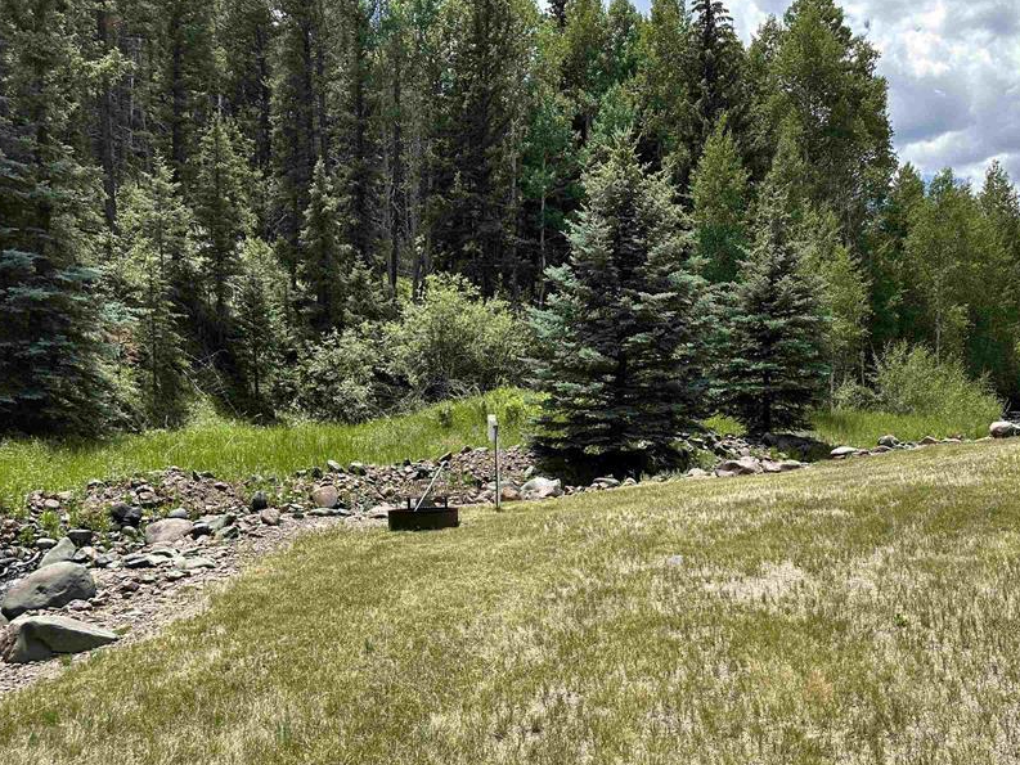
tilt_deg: -4.6
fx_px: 914
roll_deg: +0.7
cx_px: 606
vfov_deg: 45.2
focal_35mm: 31
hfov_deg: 57.9
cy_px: 465
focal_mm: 6.86
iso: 80
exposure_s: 1/3247
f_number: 1.78
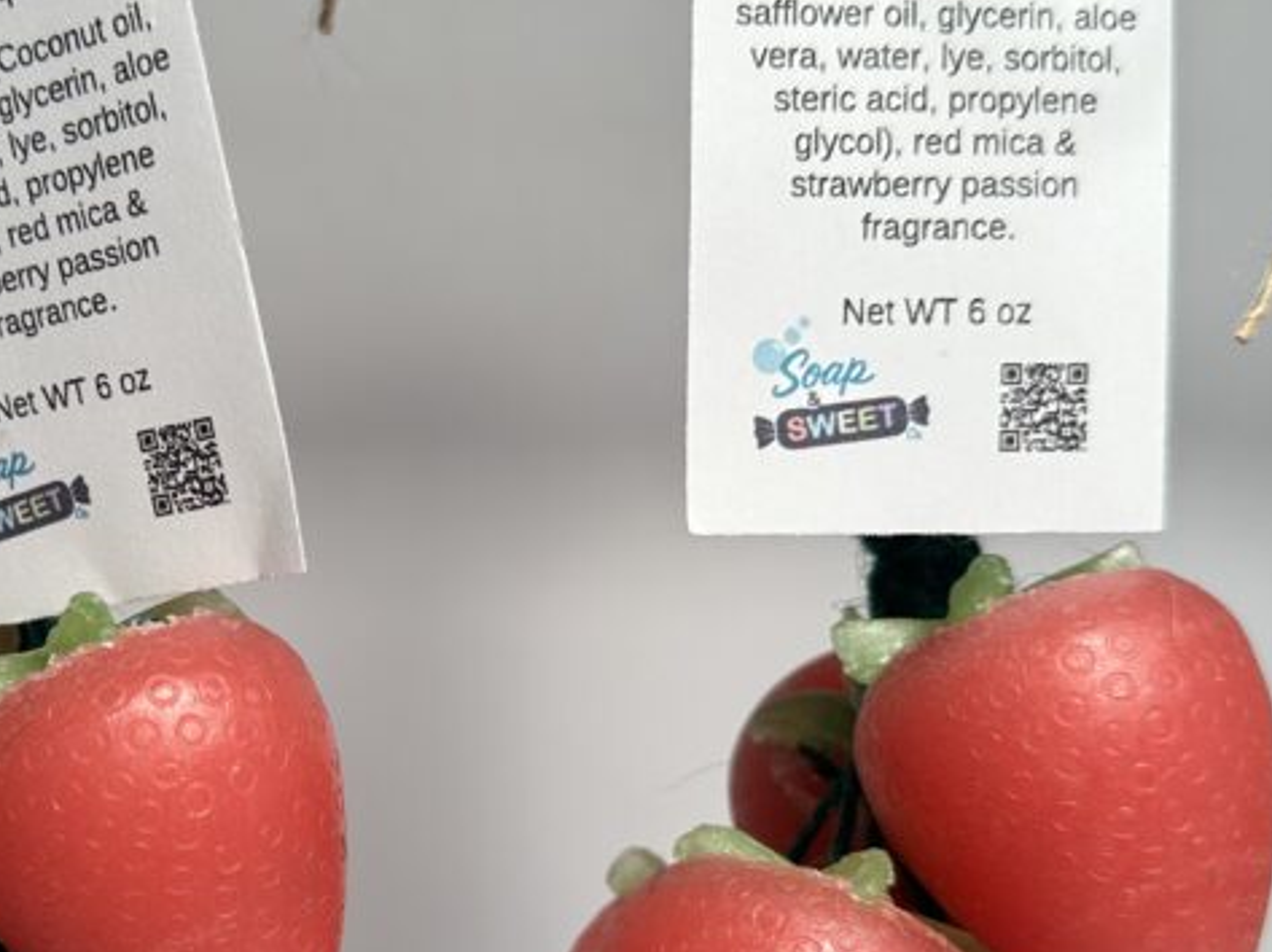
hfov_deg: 36.5
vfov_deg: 27.8
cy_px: 637
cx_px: 430
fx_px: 1909
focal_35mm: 52
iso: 100
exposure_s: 1/120
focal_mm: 6.86
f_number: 1.78
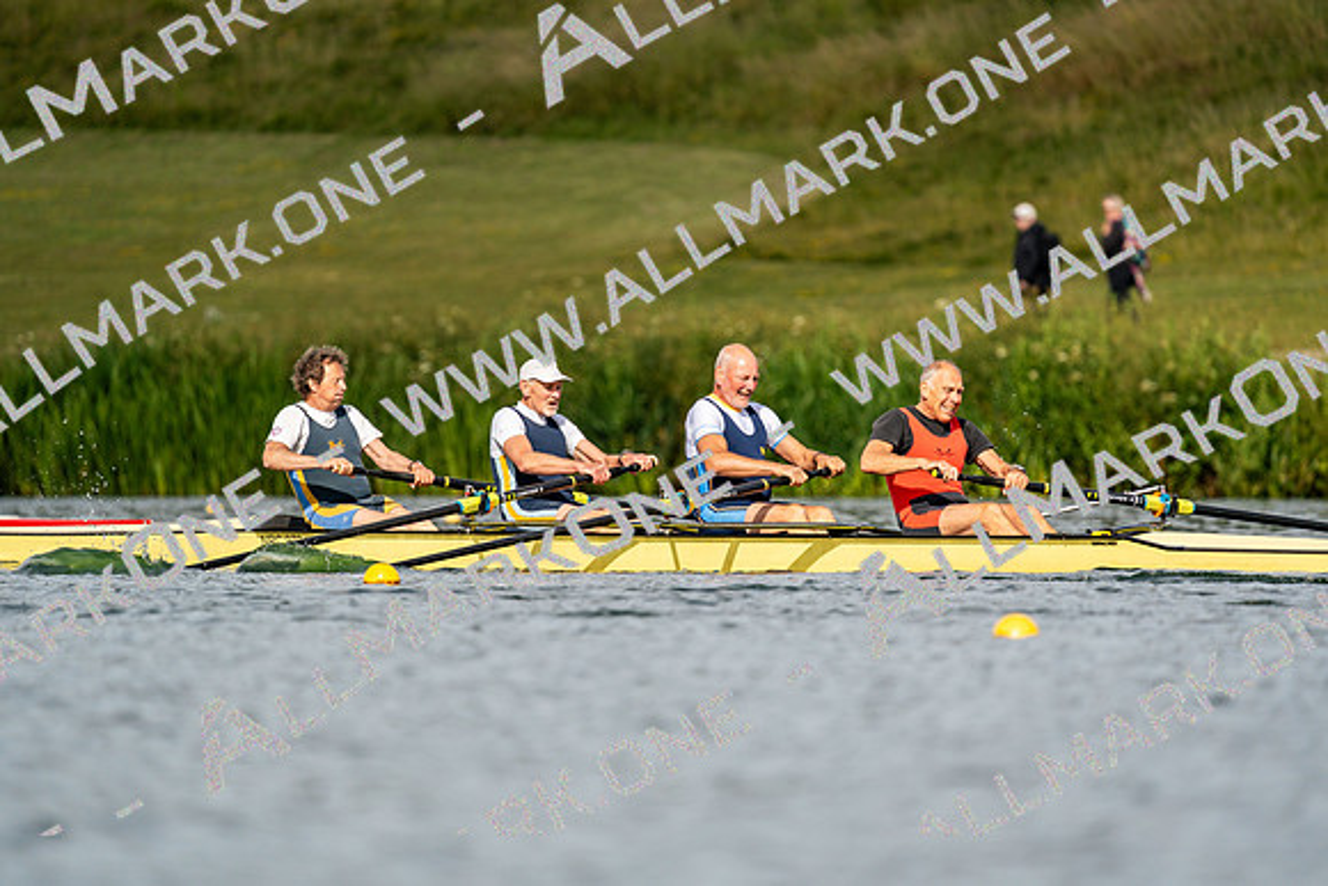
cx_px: 664
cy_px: 443
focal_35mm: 600
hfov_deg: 3.4
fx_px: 22137
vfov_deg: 2.3
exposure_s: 1/2000
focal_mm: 600
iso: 200
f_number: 6.3
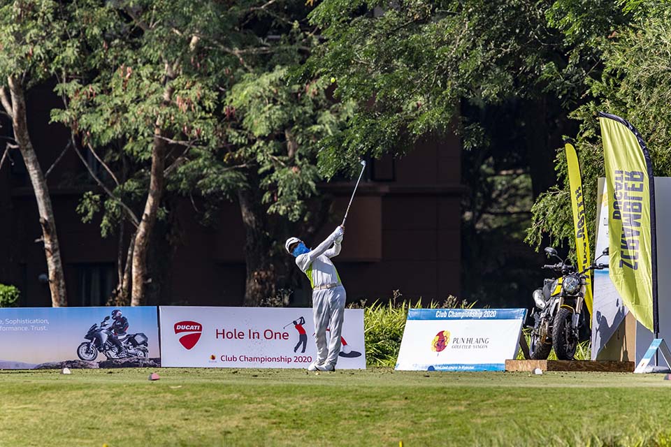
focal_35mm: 650
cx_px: 336
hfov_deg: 3.2
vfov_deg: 2.1
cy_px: 224
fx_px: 12114
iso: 1000
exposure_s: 1/1600
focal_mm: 650
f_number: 8
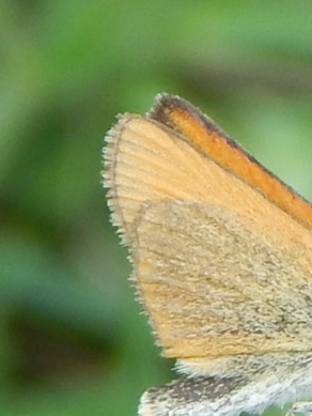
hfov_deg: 5.2
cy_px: 311
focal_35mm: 287
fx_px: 3447
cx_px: 325
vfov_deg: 6.9
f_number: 4.8
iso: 125
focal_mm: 23.4
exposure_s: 1/160
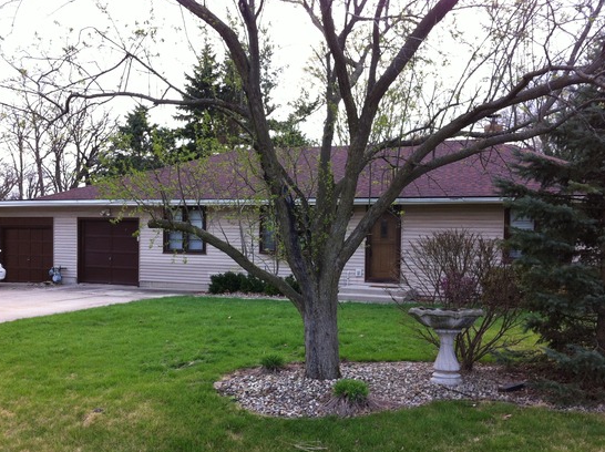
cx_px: 301
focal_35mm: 41
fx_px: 716
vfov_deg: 35.0
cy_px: 254
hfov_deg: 45.8
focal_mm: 3.85
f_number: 2.8
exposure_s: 1/120
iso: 80
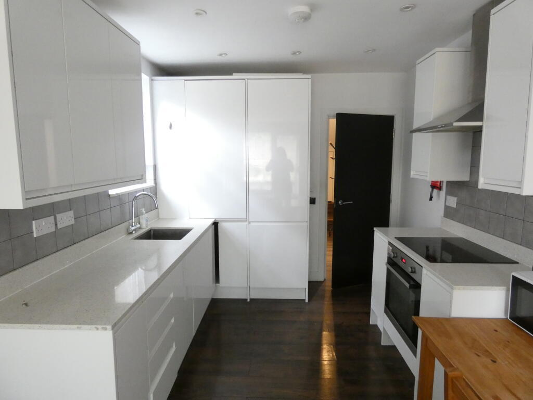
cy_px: 200
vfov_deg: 66.0
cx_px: 266
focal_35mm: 20
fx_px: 308
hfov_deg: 81.7
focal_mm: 3.6
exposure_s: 1/25
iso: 800
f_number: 2.8
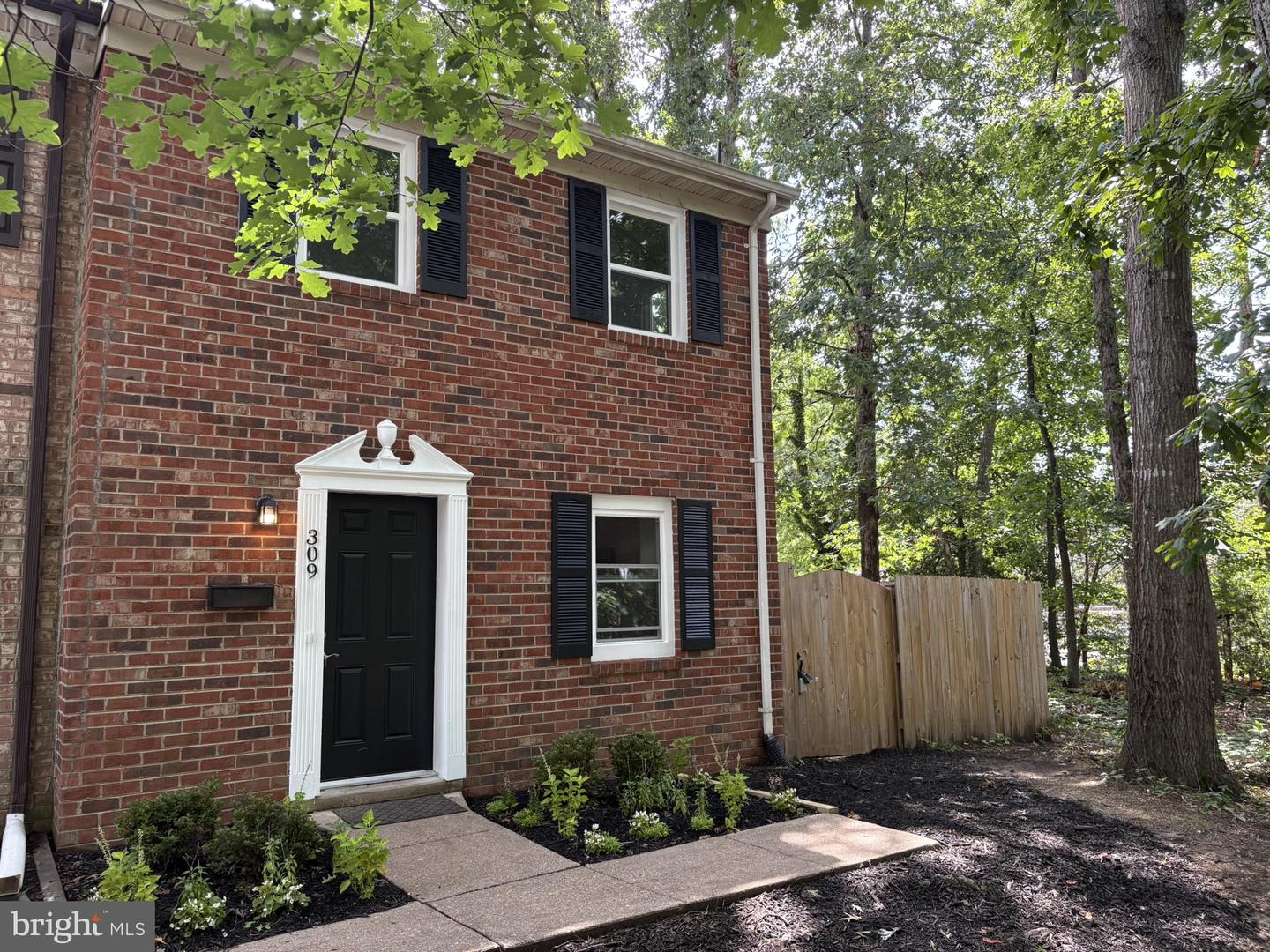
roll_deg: +3.1
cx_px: 635
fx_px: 954
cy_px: 476
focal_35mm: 26
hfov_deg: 67.3
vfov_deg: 53.1
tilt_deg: +6.3
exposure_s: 1/241
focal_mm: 5.96
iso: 100
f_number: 1.6
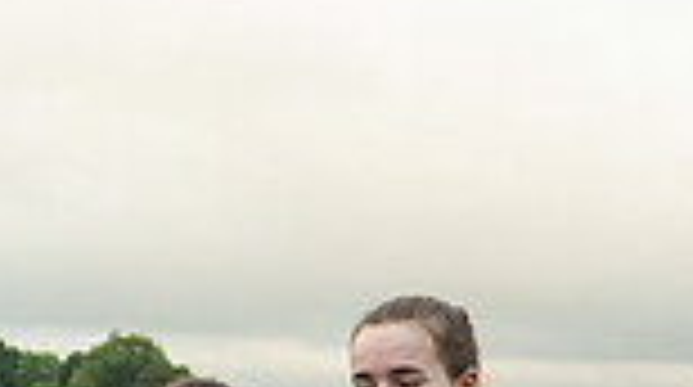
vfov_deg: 11.5
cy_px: 602
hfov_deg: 21.2
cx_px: 538
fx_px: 1834
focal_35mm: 100
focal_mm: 24
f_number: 2.8
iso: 900
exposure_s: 1/250
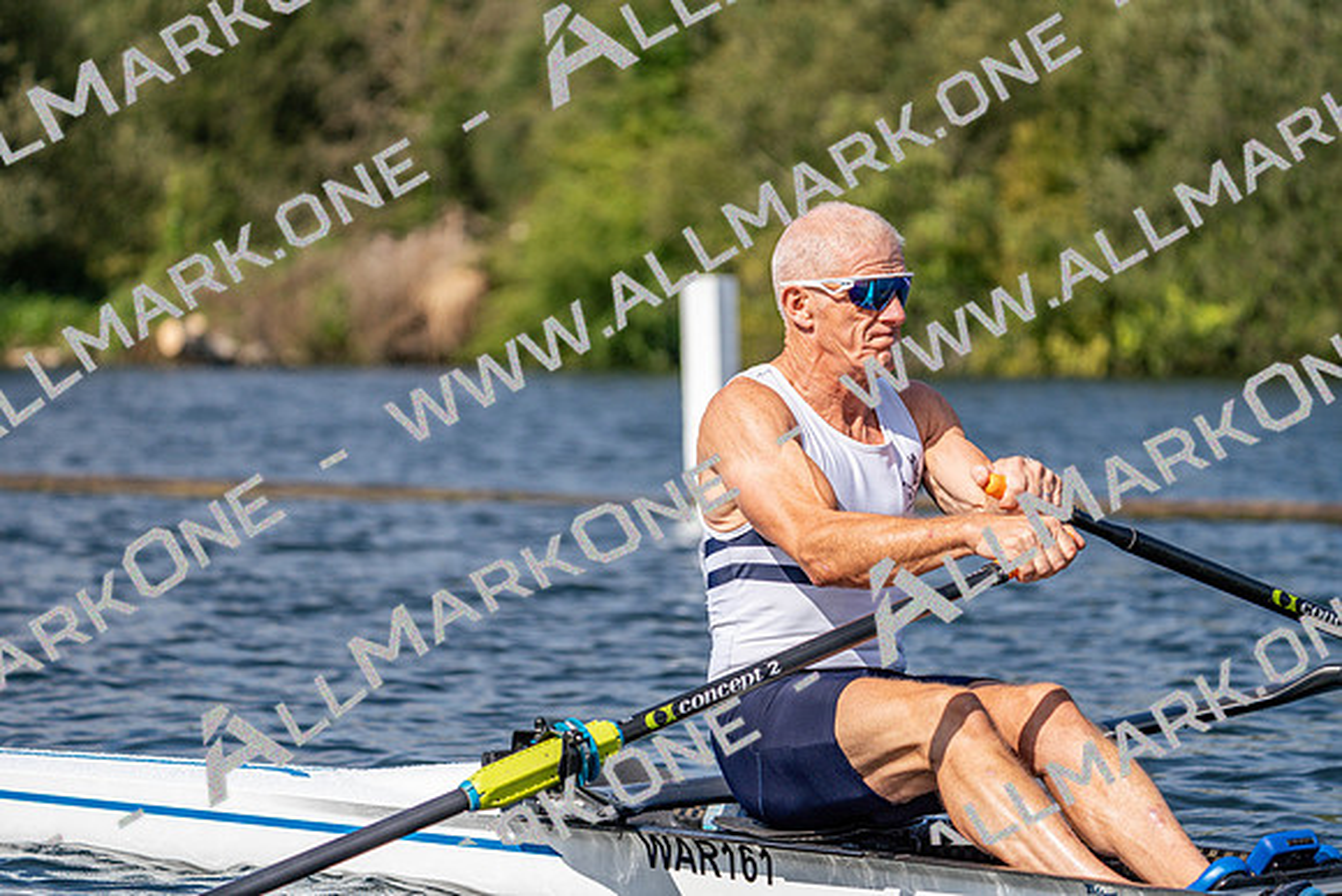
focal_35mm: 200
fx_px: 7457
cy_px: 448
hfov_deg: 10.3
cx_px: 671
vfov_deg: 6.9
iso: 160
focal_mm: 200
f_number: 5.6
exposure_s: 1/1600
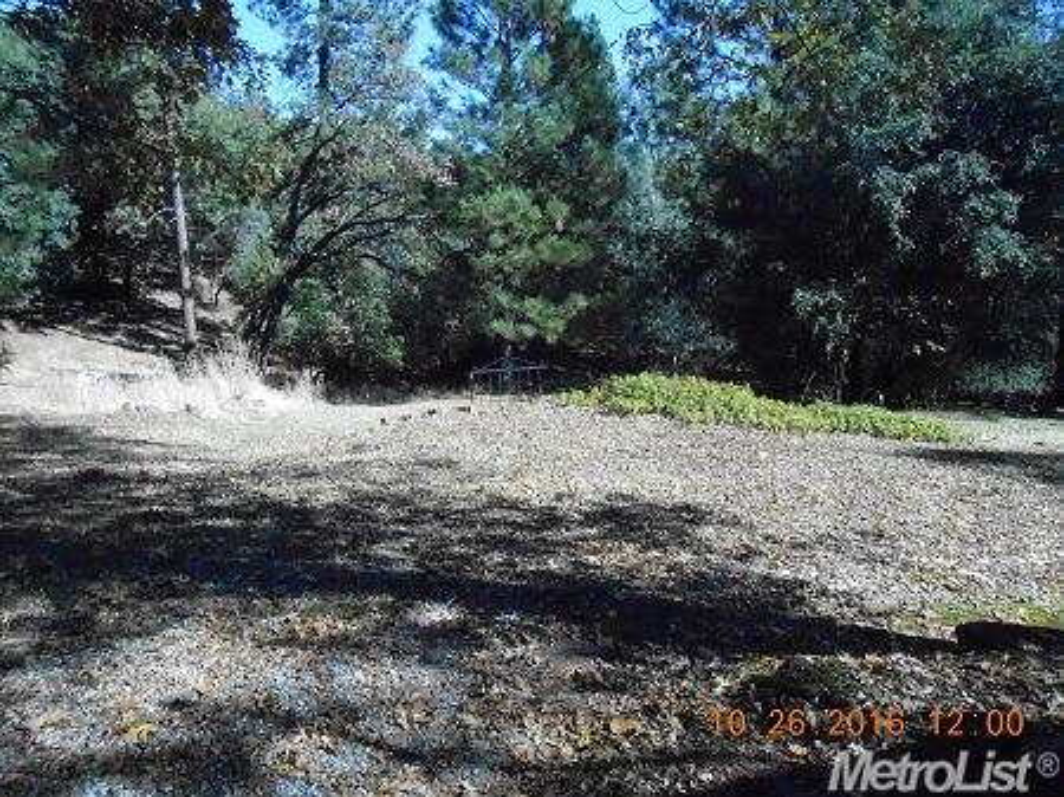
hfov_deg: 67.3
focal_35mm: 26
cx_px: 532
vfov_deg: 53.0
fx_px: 799
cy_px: 398
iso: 1600
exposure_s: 1/640
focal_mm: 4.6
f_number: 11.5
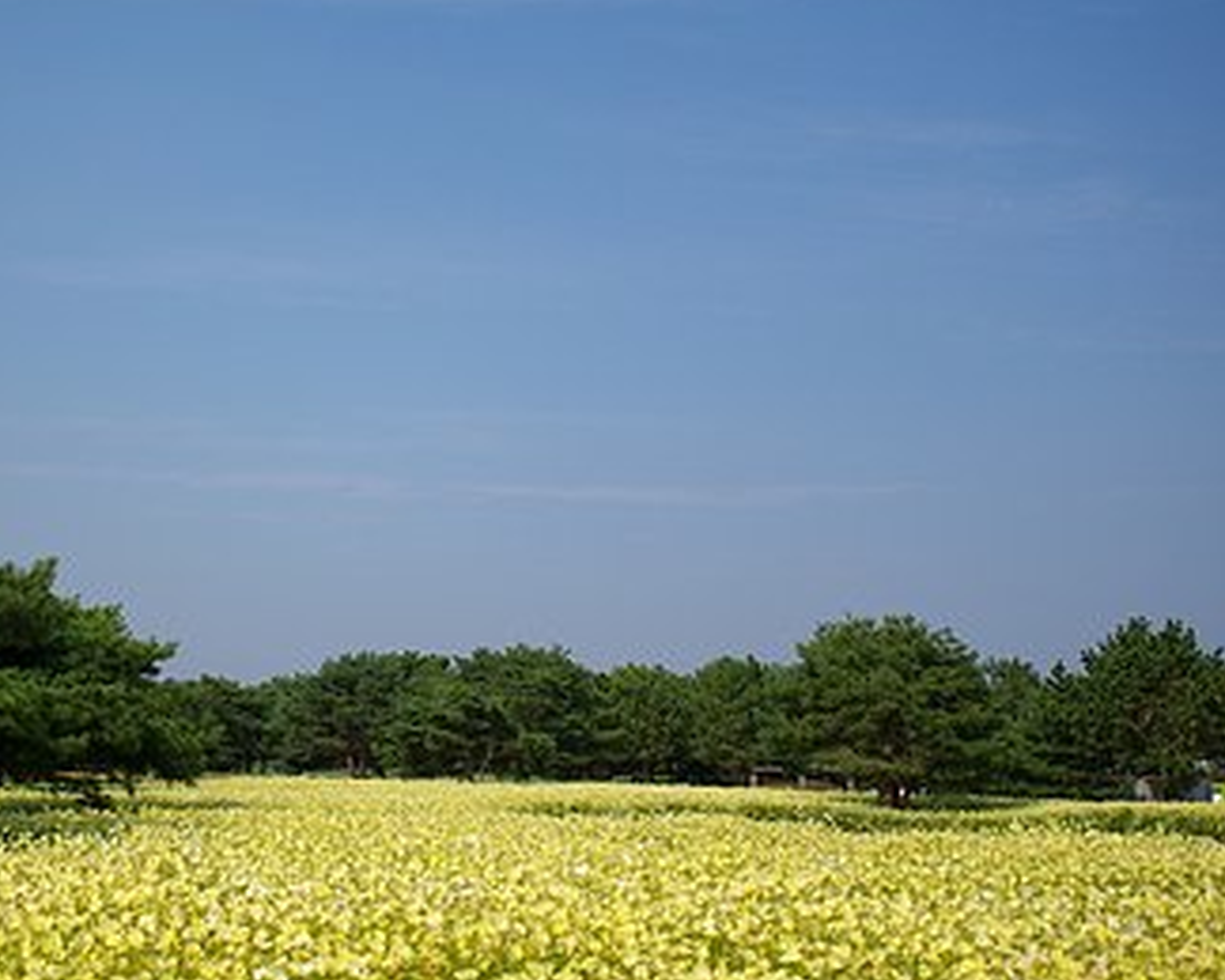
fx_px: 1694
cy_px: 445
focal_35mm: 47
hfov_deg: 39.2
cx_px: 382
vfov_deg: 32.2
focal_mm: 21
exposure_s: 1/2000
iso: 100
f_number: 3.2
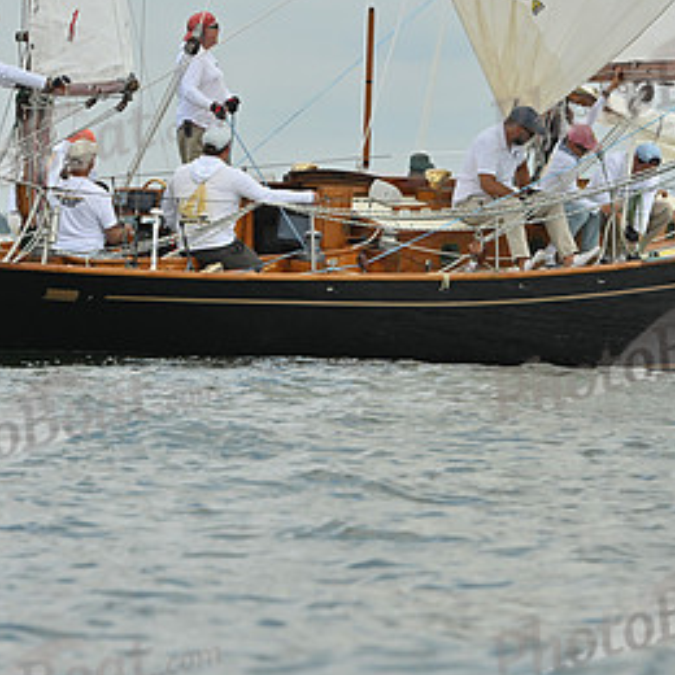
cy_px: 256
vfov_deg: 5.6
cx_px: 358
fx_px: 6905
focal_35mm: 313
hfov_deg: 5.6
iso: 320
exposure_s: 1/1250
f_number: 8
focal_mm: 165
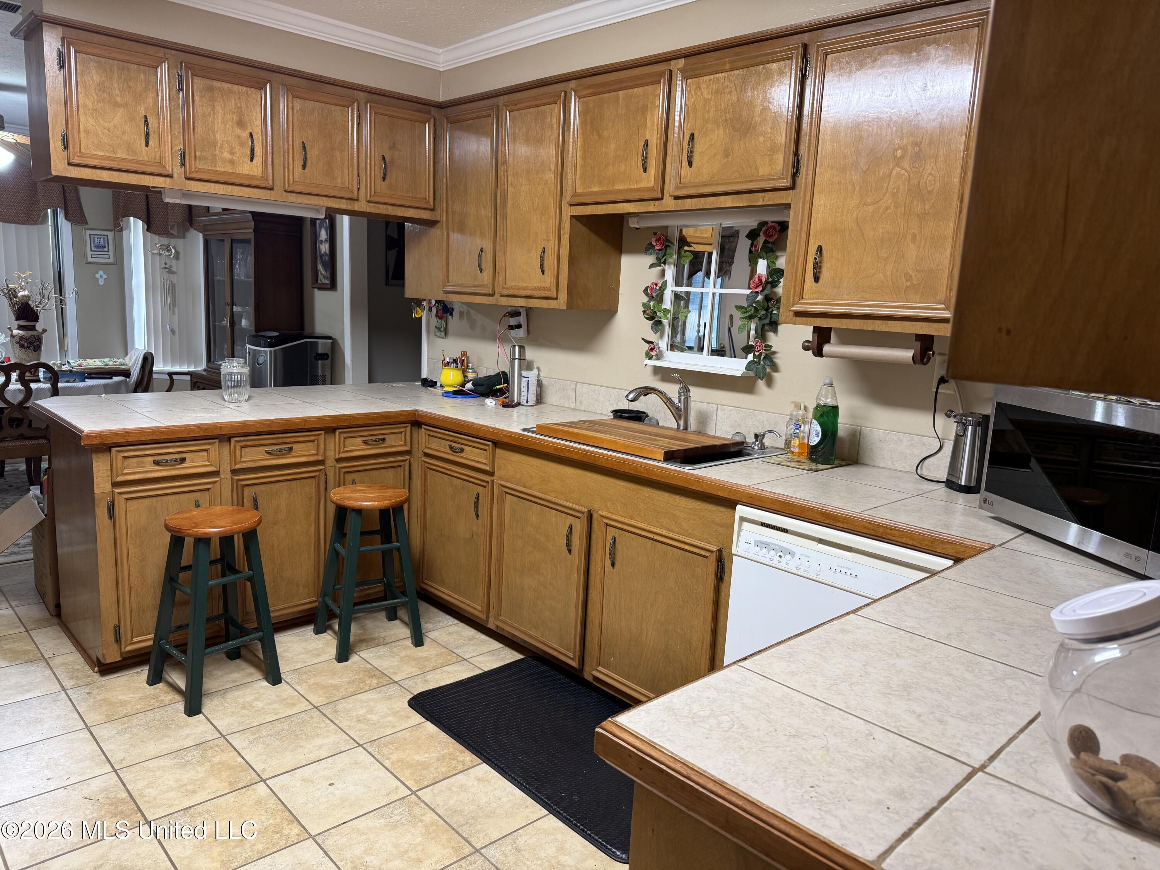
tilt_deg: -10.4
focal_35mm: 24
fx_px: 804
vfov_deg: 56.8
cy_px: 435
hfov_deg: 71.6
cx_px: 580
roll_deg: -2.7
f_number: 1.78
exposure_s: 1/60
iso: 125
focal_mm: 6.76
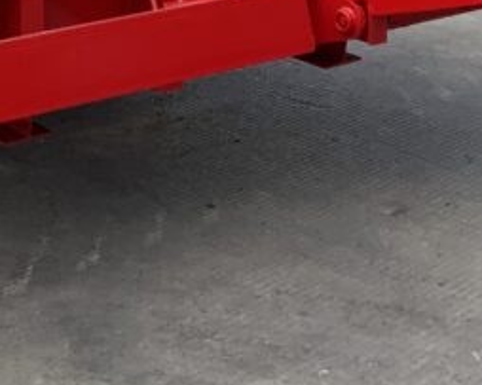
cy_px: -235
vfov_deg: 12.7
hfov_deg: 16.6
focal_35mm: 114
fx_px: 1626
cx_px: 30
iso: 16
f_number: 1.8
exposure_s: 1/1626
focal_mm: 3
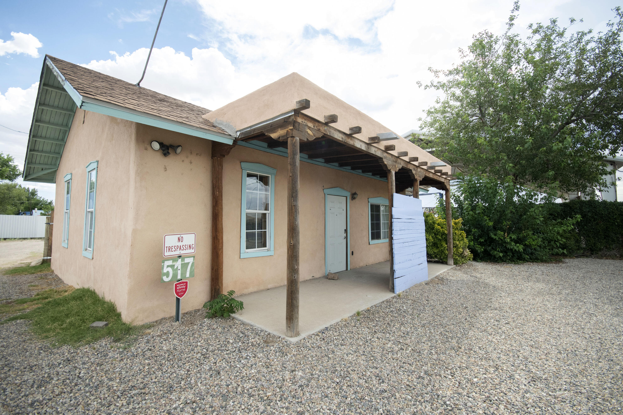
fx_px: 259
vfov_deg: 77.3
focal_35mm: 15
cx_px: 312
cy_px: 208
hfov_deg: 100.4
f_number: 8
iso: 400
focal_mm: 10
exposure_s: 1/400
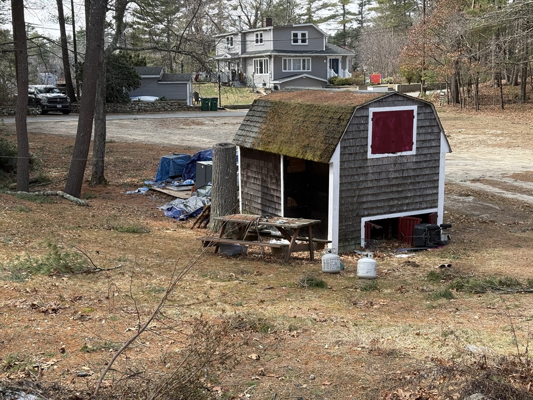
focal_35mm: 48
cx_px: 266
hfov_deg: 39.7
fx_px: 739
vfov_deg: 30.3
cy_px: 200
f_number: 1.78
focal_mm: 6.76
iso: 100
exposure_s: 1/1330
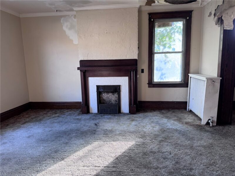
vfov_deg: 56.8
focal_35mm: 24
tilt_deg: -8.9
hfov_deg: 71.6
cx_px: 118
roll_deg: +0.5
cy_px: 88
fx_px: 163
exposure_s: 1/121
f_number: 1.78
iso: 125
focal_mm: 6.76
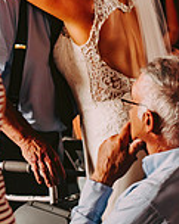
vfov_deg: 9.8
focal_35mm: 195
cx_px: 62
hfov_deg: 7.9
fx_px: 1295
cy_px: -43
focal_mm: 70
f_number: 2.8
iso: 400
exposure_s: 1/400
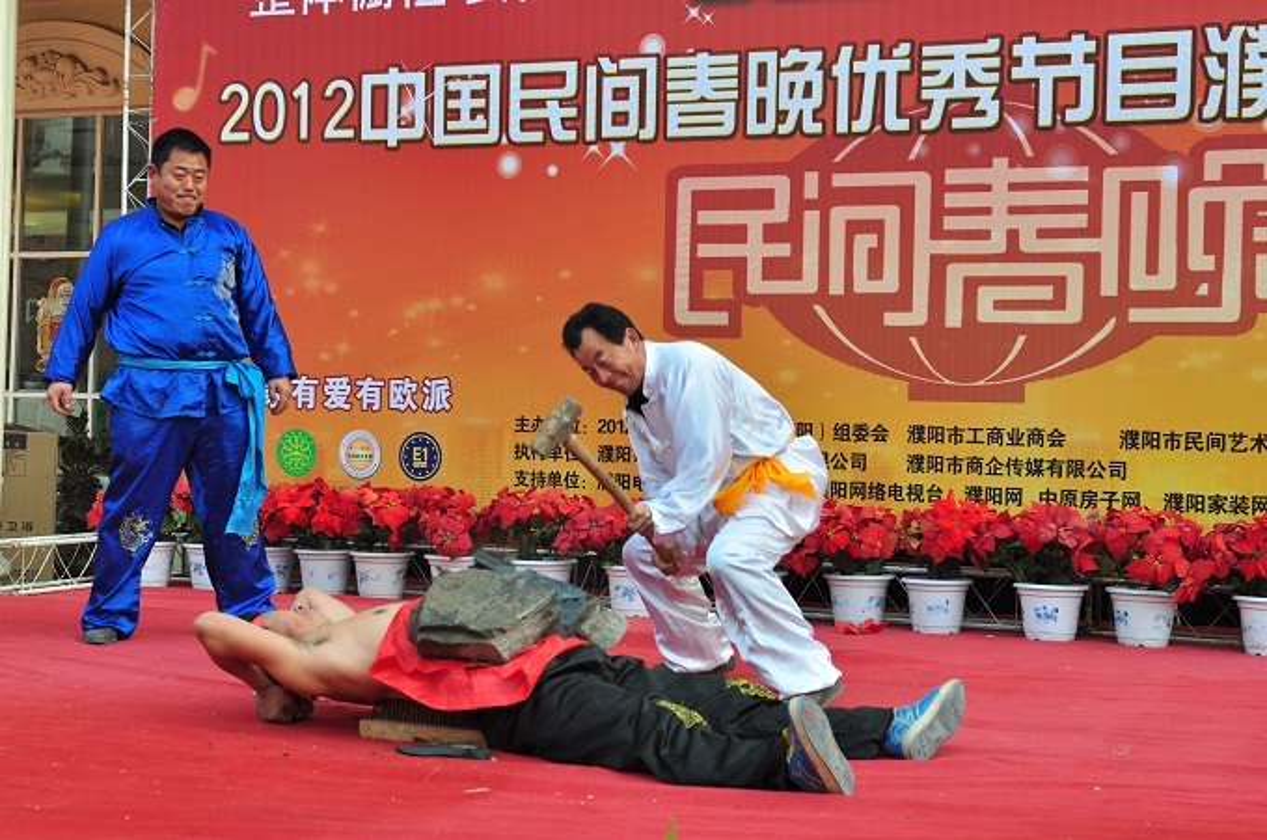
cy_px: 420
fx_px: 2003
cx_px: 634
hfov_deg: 35.1
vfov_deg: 23.7
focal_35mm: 57
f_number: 5.6
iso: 200
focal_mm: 38
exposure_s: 1/320
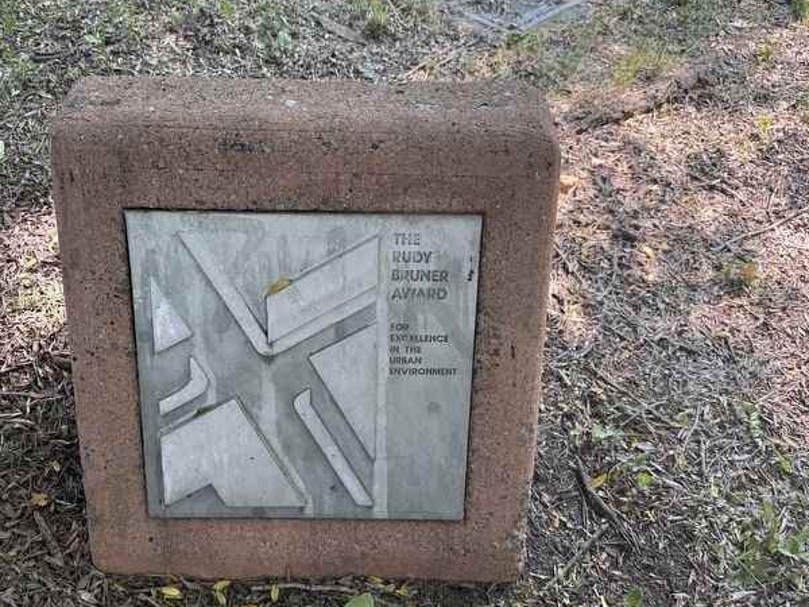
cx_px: 344
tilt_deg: -43.2
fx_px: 748
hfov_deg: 56.6
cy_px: 267
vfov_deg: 44.1
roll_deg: -2.3
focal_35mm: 32
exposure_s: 1/256
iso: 80
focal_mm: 6.76
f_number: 1.78
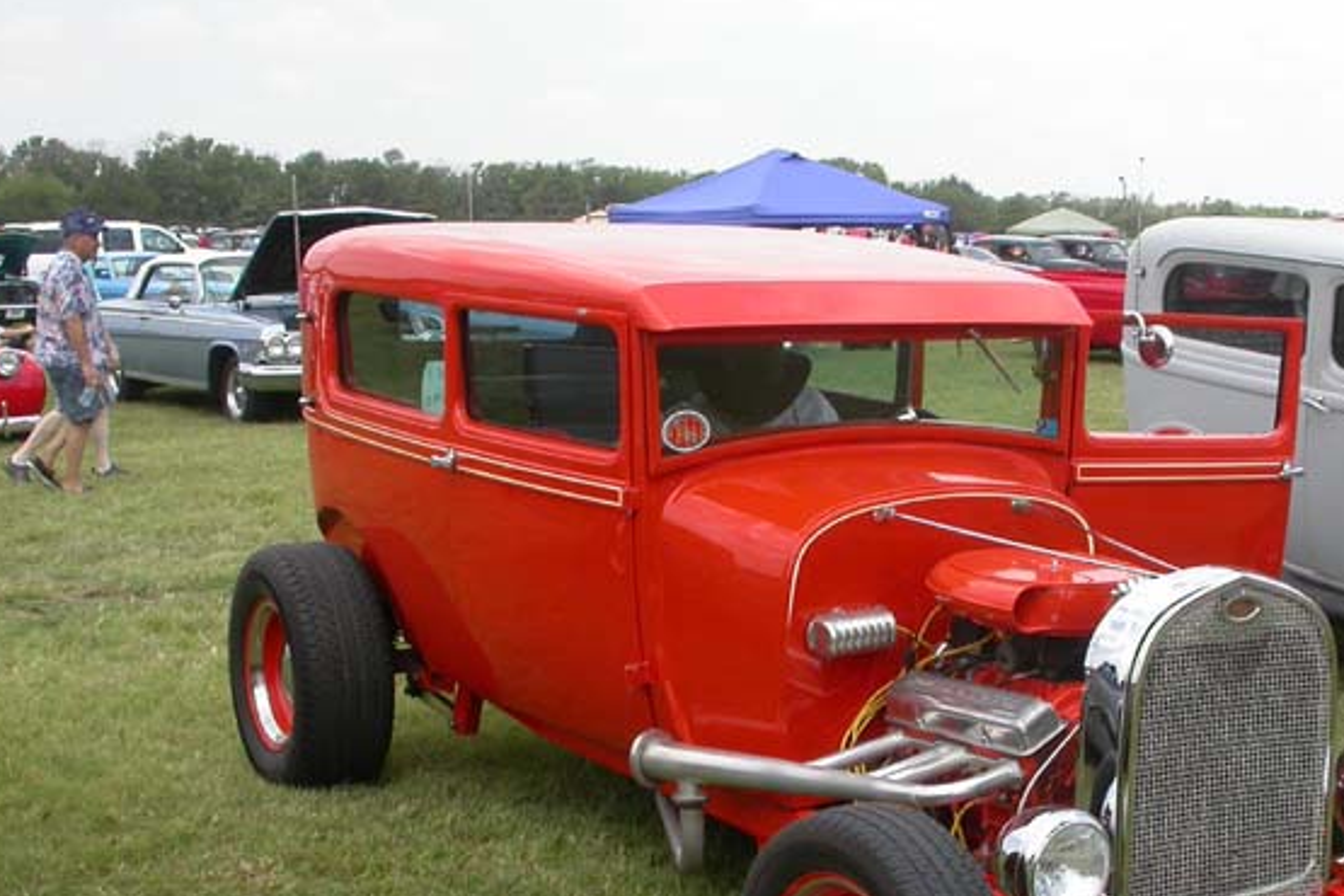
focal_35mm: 57
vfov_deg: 23.7
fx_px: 2128
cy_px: 593
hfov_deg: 34.9
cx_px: 819
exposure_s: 1/264
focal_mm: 7.85
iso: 100
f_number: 6
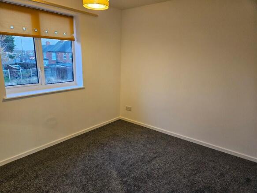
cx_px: 128
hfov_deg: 73.9
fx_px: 171
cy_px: 96
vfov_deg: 58.9
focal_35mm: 23
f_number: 1.8
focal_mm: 5.4
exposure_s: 1/100
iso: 500
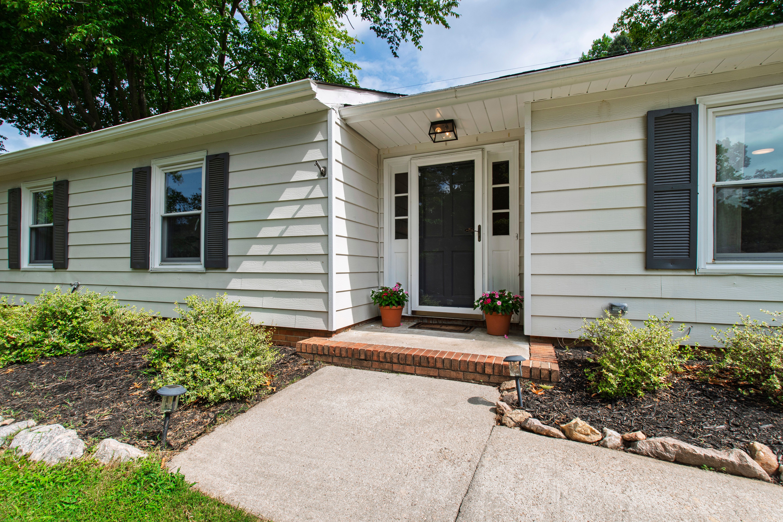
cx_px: 392
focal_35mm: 15
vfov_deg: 77.3
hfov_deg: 100.4
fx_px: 326
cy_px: 261
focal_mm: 10
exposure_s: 1/200
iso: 100
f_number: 8
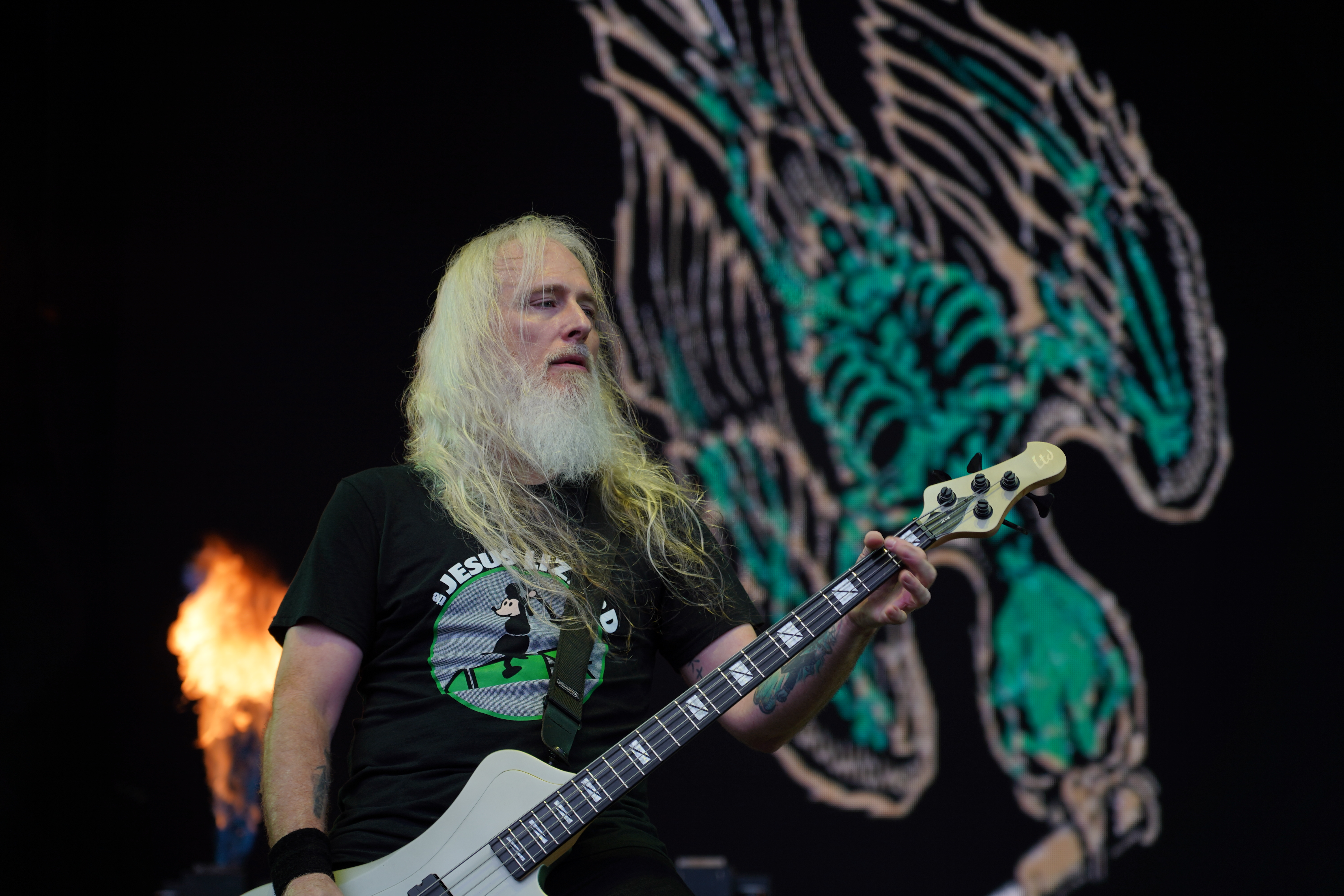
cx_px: 672
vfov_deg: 13.0
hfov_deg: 19.5
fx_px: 3920
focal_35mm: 105
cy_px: 448
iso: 100
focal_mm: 105
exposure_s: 1/125
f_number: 4
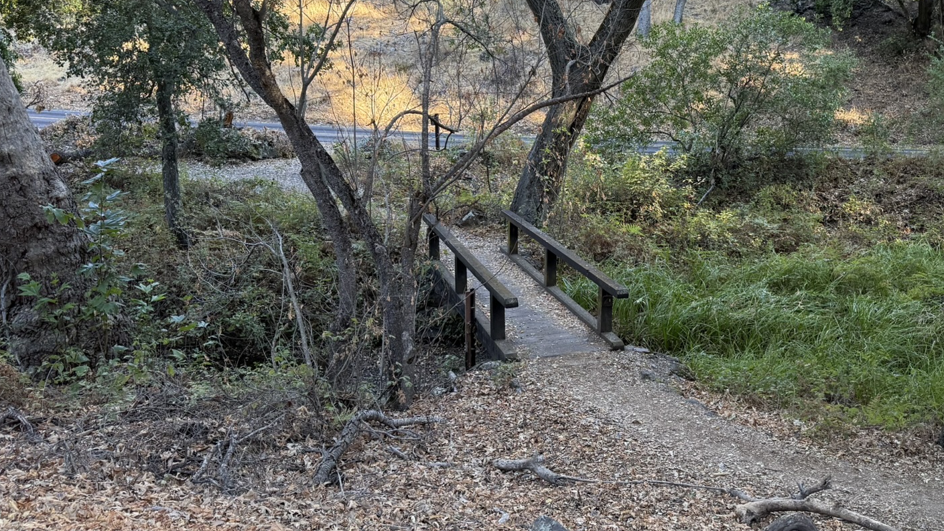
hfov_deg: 52.0
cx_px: 612
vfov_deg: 31.0
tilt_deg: -8.9
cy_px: 194
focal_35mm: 38
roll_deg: +0.5
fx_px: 951
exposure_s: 1/156
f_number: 1.78
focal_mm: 6.76
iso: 200
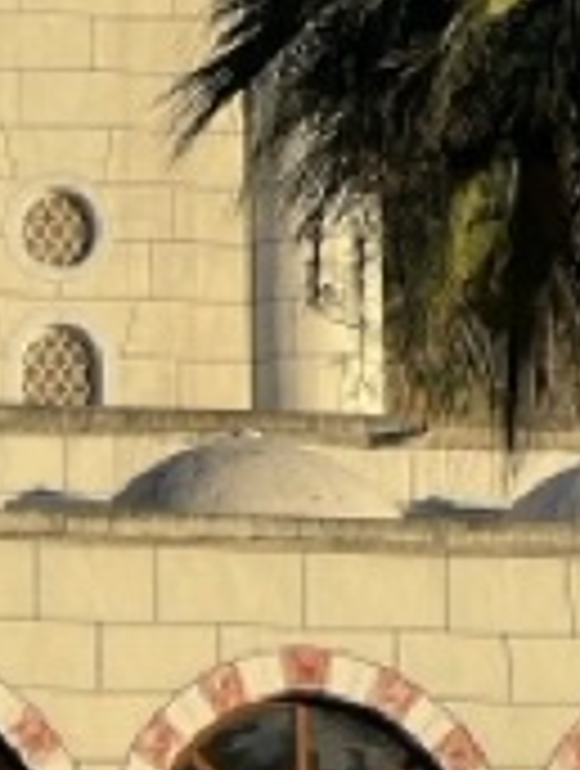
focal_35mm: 239
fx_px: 5319
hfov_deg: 6.2
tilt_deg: +20.3
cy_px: -459
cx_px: -18
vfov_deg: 8.1
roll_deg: +0.3
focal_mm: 7.5
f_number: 2.2
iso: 20
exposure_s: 1/896
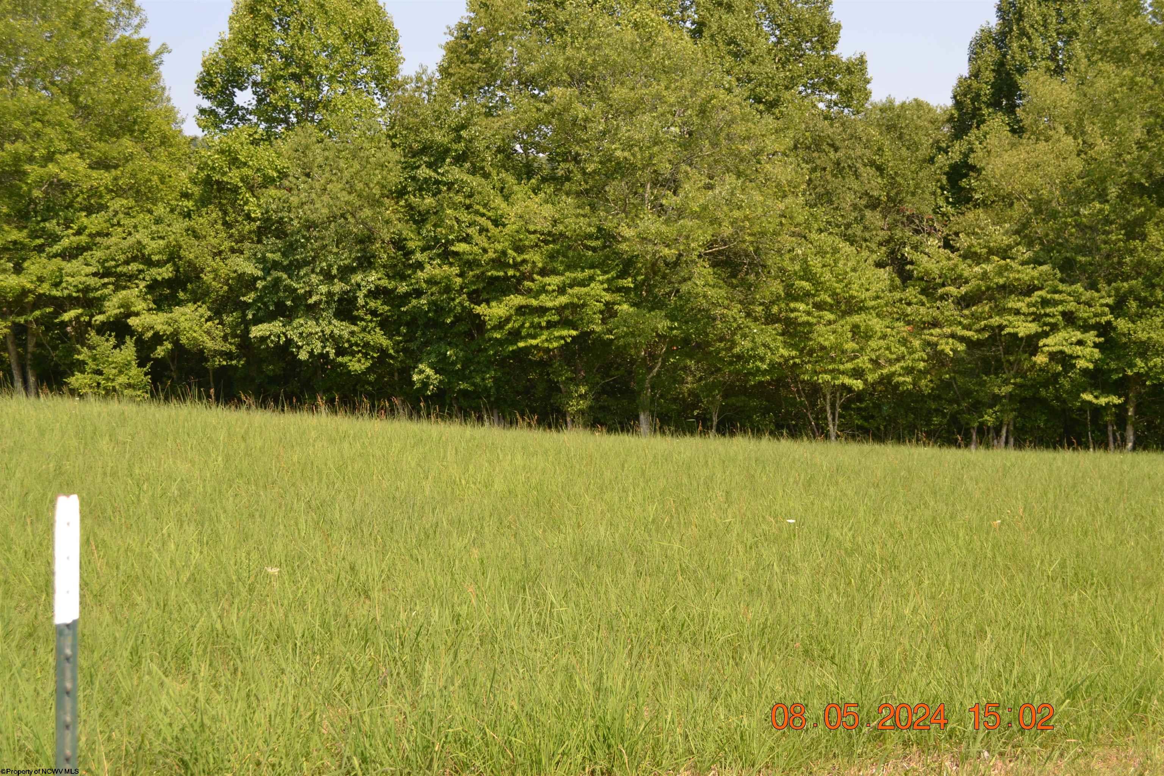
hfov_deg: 45.0
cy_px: 388
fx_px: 1406
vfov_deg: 30.8
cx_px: 582
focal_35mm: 44
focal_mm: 29
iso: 100
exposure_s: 1/200
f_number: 7.1
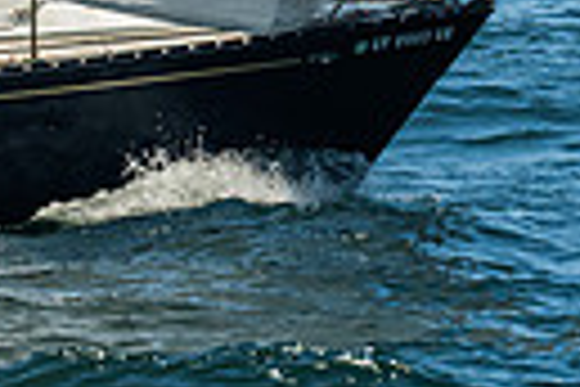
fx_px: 10713
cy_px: -329
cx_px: -981
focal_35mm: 665
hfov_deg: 3.1
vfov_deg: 2.1
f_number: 6.3
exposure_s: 1/800
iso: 320
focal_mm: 110
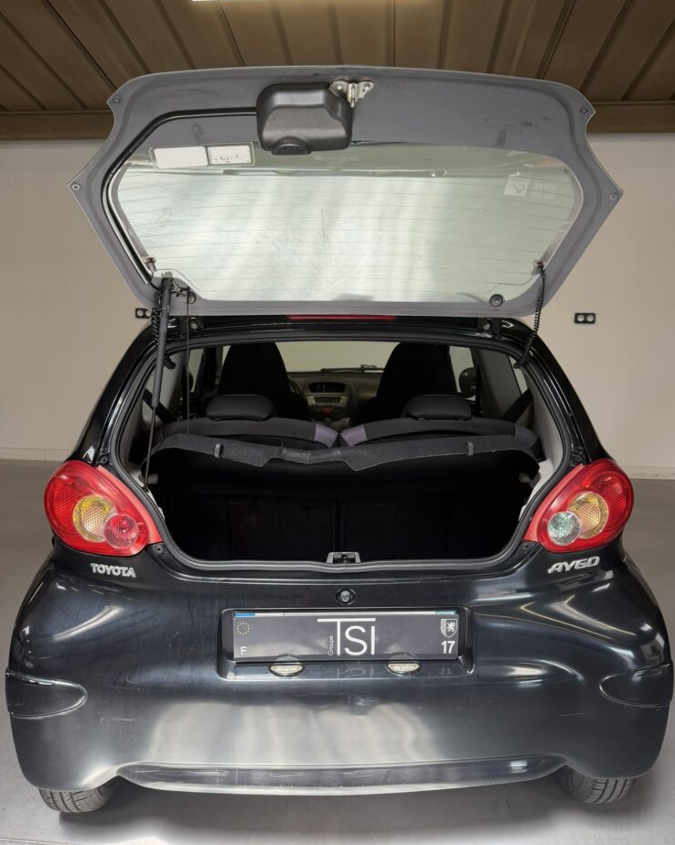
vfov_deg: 66.0
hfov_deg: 54.9
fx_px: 649
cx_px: 336
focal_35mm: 26
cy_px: 404
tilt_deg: -8.5
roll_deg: -0.9
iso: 80
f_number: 1.78
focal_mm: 6.76
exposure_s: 1/146
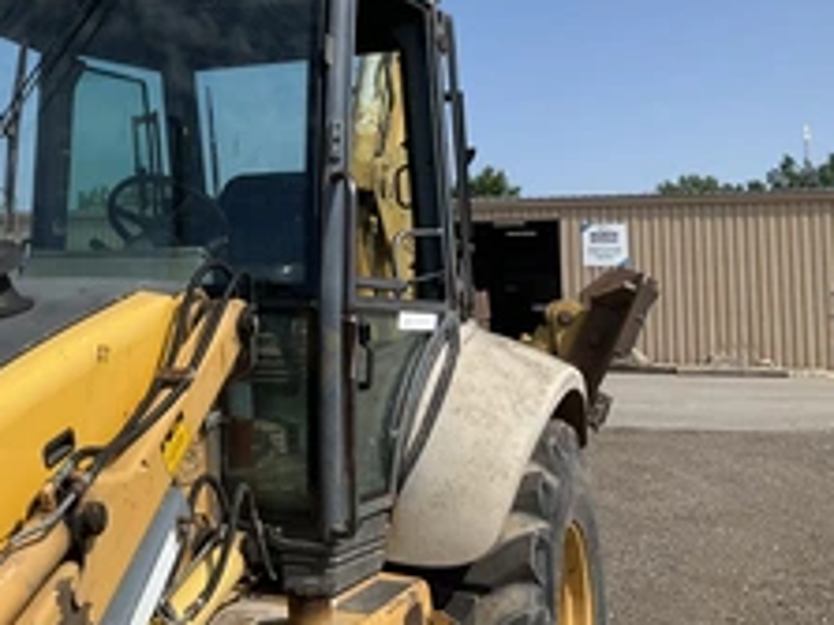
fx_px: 1252
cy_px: 183
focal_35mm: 52
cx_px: 131
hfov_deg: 35.3
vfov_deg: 27.7
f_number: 1.8
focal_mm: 3
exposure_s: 1/2058
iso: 25
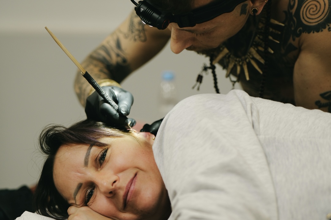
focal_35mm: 50
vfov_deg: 27.0
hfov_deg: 39.6
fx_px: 460
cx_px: 166
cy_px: 110
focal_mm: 50
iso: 800
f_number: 1.8
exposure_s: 1/320
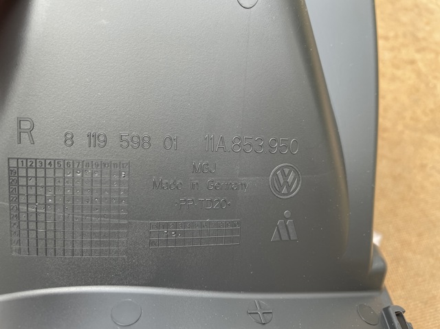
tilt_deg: -55.6
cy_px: 164
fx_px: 330
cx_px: 220
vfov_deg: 53.0
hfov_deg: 67.3
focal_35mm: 26
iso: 40
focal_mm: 4.2
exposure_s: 1/121
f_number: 1.6
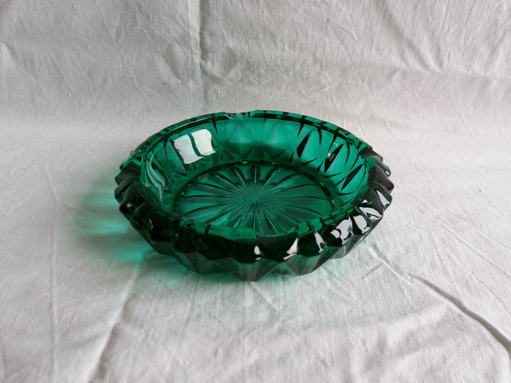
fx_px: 413
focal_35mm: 28
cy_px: 192
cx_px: 256
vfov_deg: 49.7
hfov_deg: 63.4
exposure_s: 1/50
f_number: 1.9
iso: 64
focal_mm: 3.7
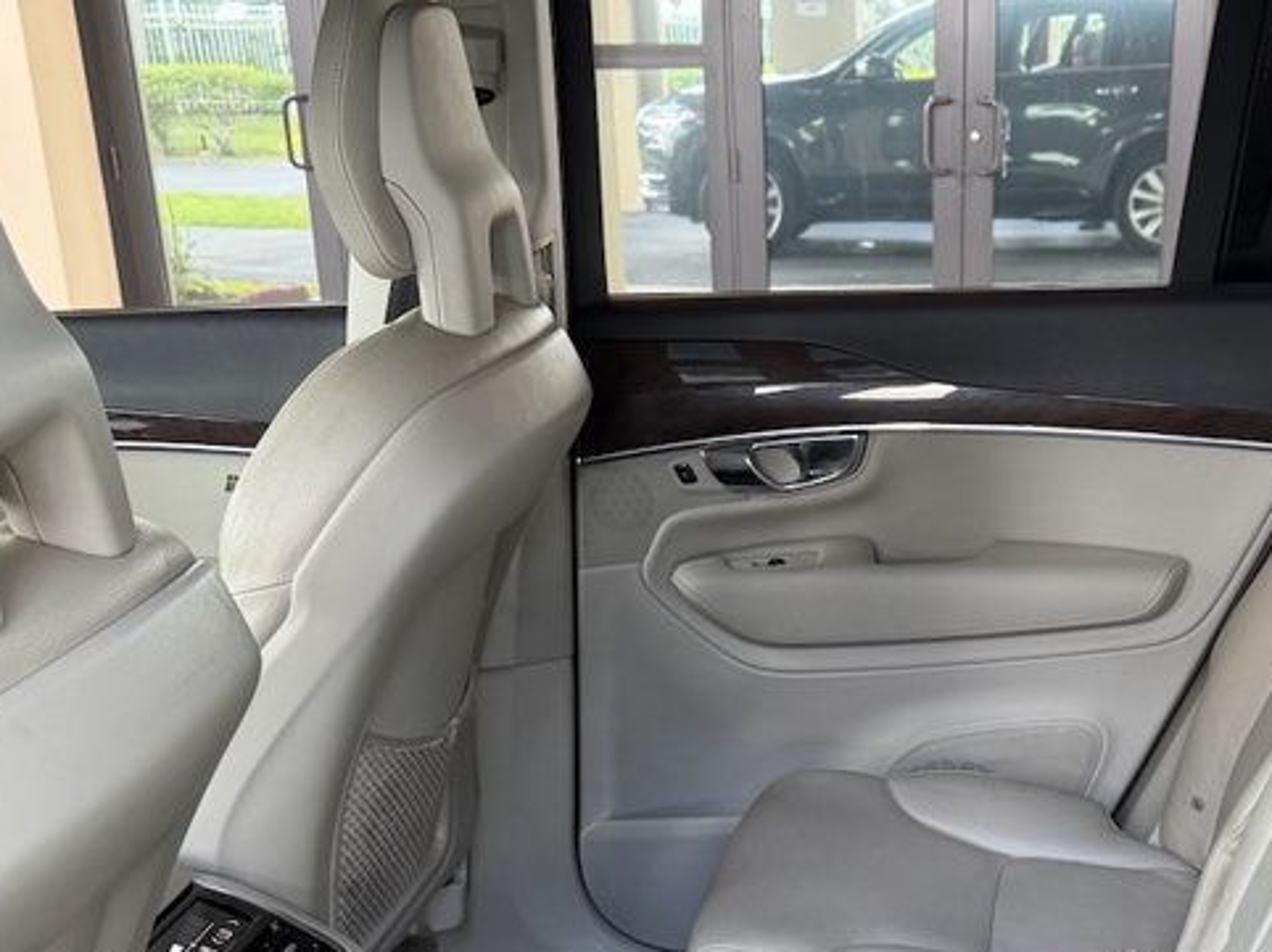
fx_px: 1873
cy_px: 949
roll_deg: -0.1
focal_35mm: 51
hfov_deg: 37.0
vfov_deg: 27.0
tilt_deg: -24.4
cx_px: 868
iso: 100
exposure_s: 1/121
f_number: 1.78
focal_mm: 6.76
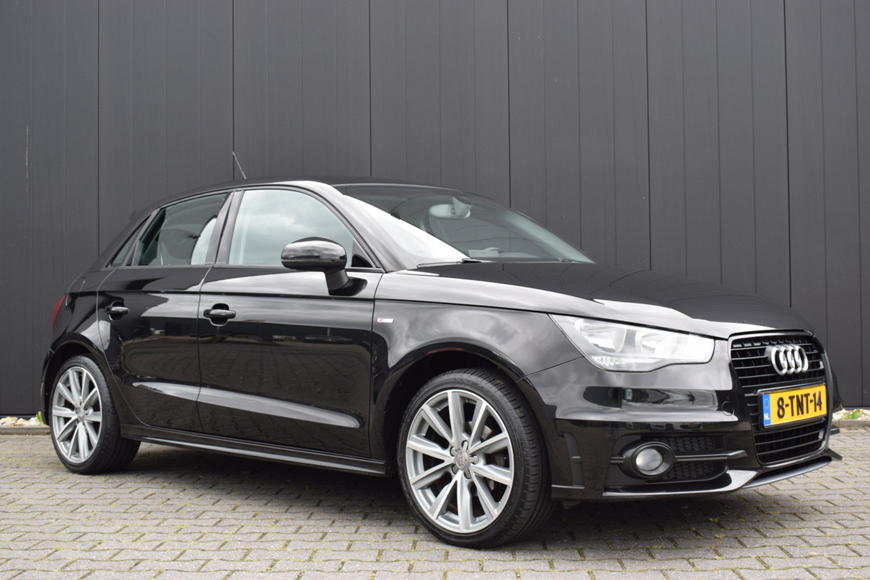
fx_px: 1051
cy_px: 290
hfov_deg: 45.0
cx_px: 435
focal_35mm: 44
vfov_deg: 30.8
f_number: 7.1
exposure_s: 1/200
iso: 400
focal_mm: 29
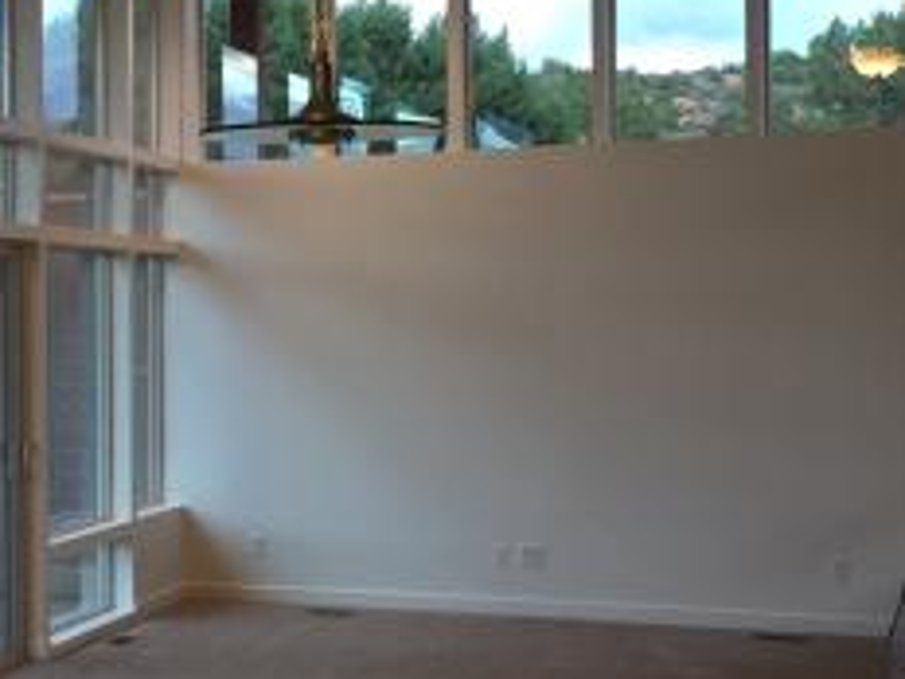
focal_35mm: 80
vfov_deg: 18.4
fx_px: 2092
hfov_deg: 23.8
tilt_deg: -0.4
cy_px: 324
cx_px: 117
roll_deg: +1.3
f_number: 2.2
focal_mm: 4.15
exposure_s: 1/30
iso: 100
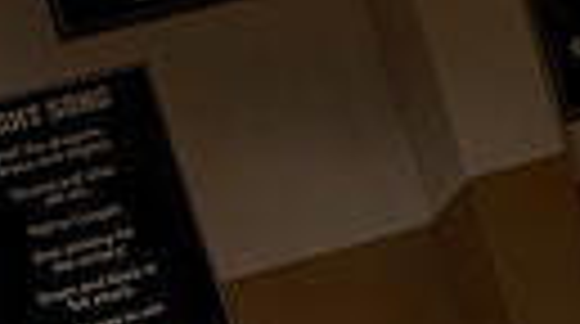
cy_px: 1008
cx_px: 56
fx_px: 1351
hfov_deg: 23.6
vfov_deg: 9.9
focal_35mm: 88
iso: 125
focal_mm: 24
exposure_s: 1/125
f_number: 8
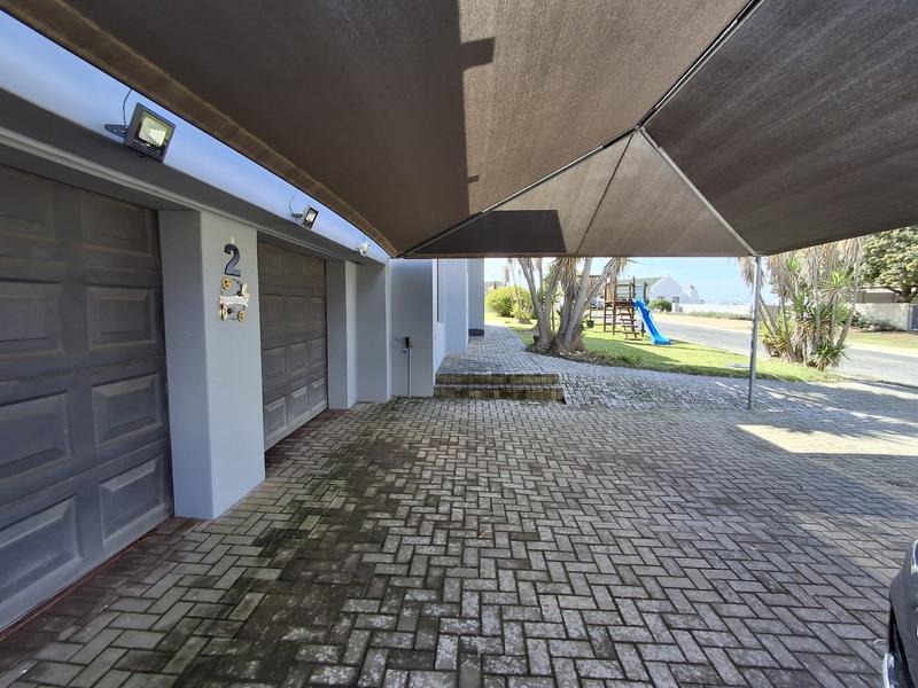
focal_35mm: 16
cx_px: 459
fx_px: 424
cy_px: 344
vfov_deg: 78.1
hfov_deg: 94.5
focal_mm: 1.64
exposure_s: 1/229
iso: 40
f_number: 2.2
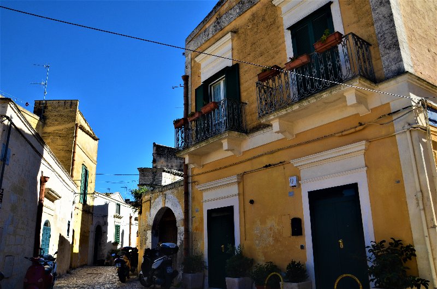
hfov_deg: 67.5
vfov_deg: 47.7
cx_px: 218
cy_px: 144
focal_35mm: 27
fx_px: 327
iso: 200
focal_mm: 18
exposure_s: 1/100
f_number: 11
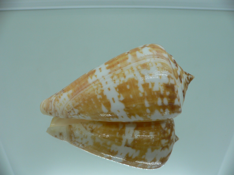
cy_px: 88
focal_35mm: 35
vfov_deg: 40.7
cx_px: 117
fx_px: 237
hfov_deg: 52.6
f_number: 2.8
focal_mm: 4.6
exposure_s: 1/60
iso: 80
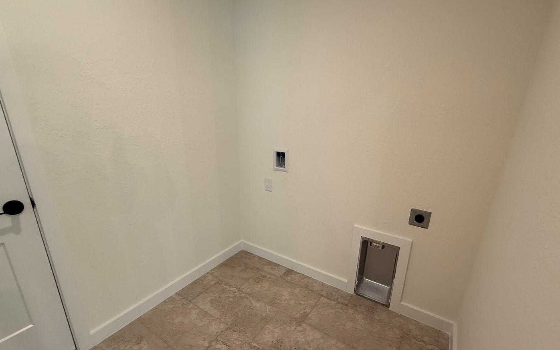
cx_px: 290
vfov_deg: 67.9
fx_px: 259
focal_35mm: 17
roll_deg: -1.8
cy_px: 186
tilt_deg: -17.0
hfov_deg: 94.3
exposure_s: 1/60
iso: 160
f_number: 2.2
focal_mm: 2.22
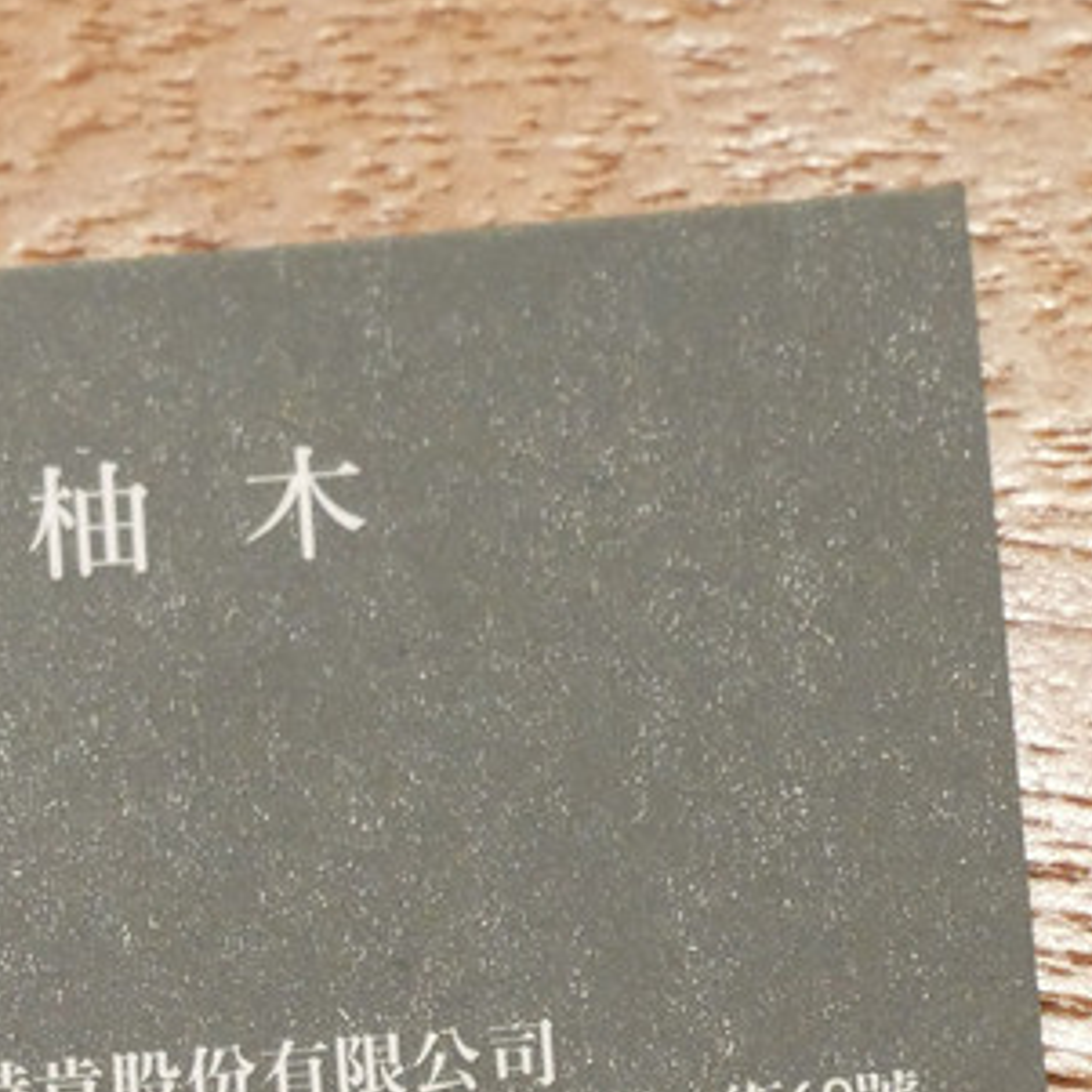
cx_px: -171
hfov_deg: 4.6
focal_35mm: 382
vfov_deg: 4.6
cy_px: 1023
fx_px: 13634
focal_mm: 65
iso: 3200
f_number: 5.3
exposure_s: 1/100
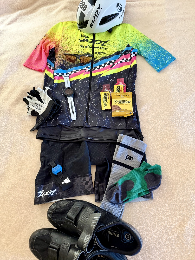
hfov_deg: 56.8
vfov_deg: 71.6
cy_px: 130
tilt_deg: -68.0
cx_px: 98
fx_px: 180
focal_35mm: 24
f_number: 1.78
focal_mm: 6.76
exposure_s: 1/60
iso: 400
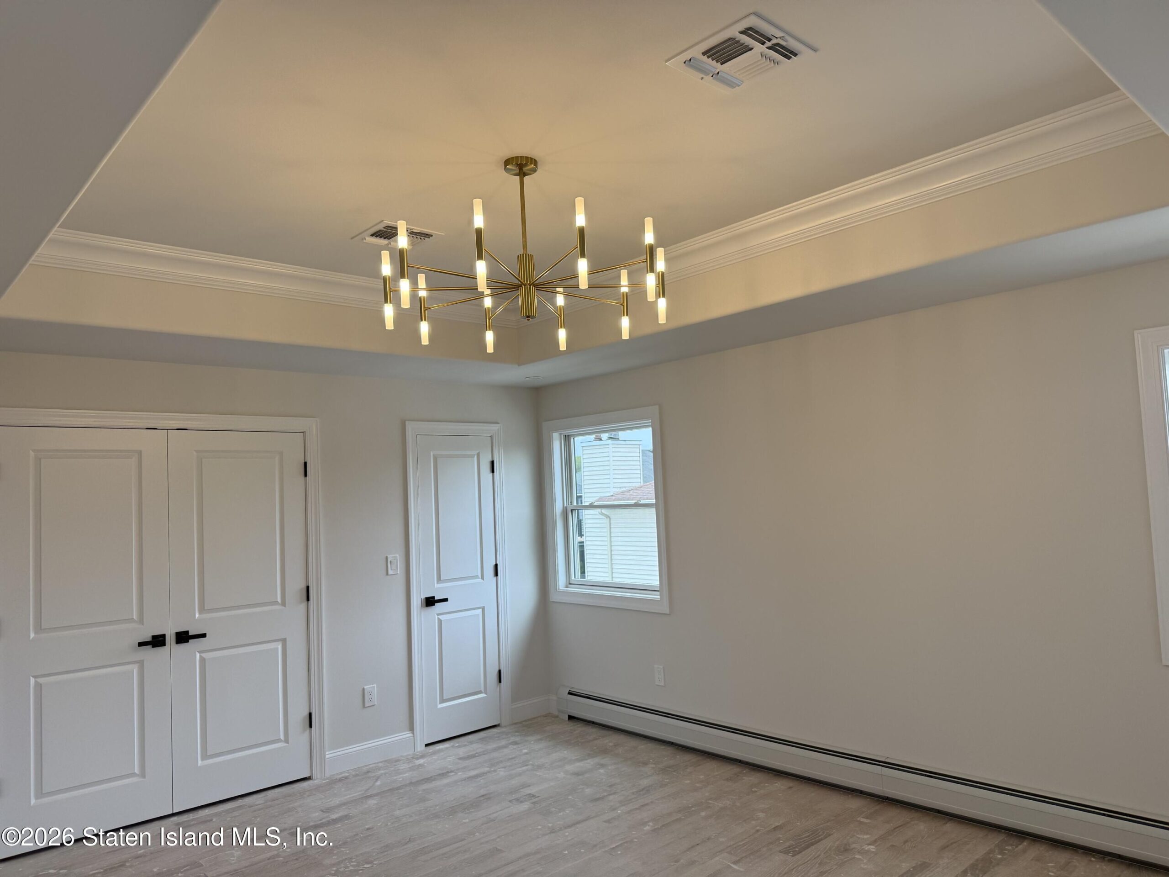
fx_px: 810
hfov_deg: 71.6
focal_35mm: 24
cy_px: 438
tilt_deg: +3.6
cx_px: 584
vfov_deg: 56.8
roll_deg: +2.6
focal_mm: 6.76
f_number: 1.78
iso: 100
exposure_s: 1/368
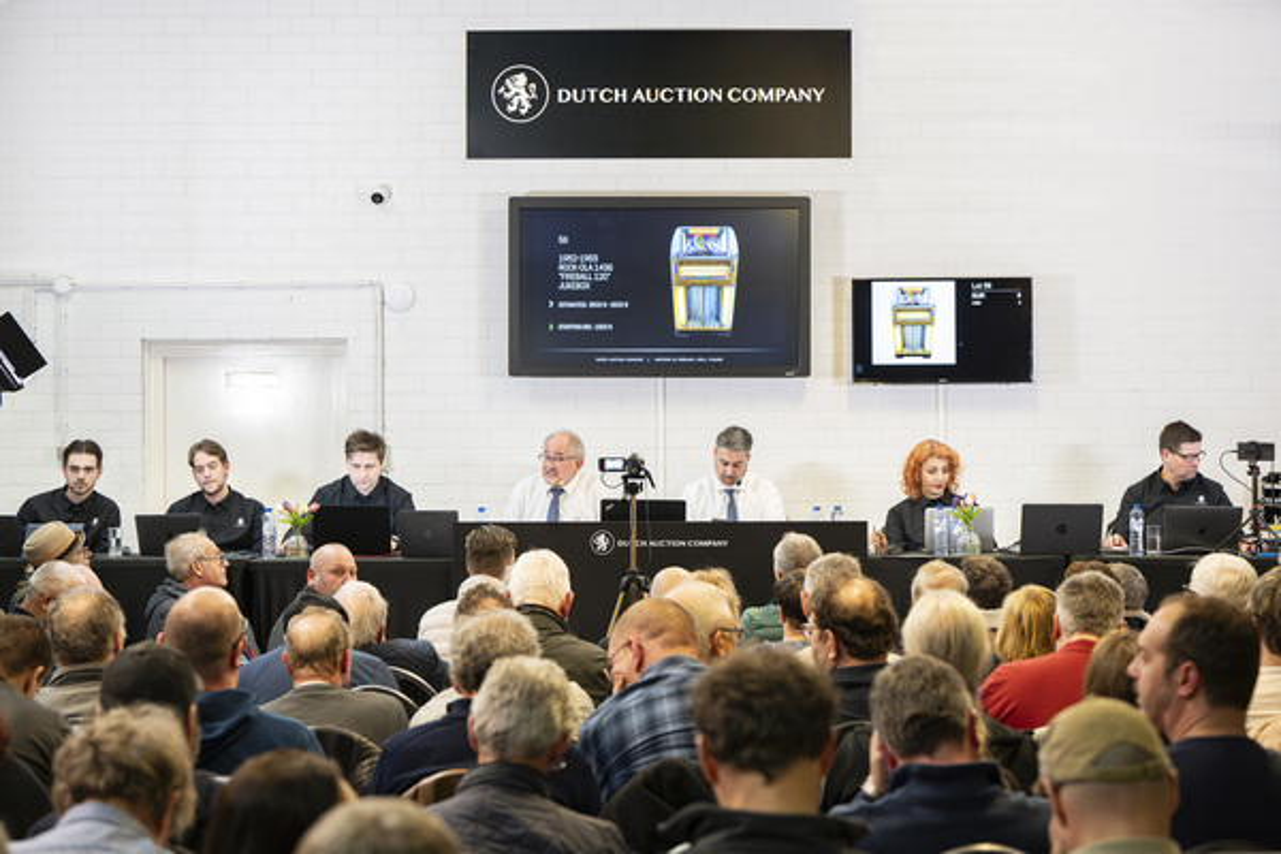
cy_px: 427
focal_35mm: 70
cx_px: 640
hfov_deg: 28.8
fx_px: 2491
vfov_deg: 19.5
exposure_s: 1/60
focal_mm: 70
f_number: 4
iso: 2000
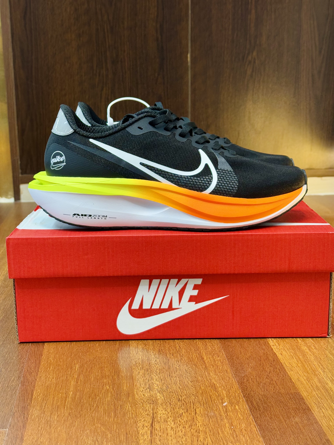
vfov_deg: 39.7
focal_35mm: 48
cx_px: 167
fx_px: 618
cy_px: 222
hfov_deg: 30.3
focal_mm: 6.76
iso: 64
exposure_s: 1/50
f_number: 1.78
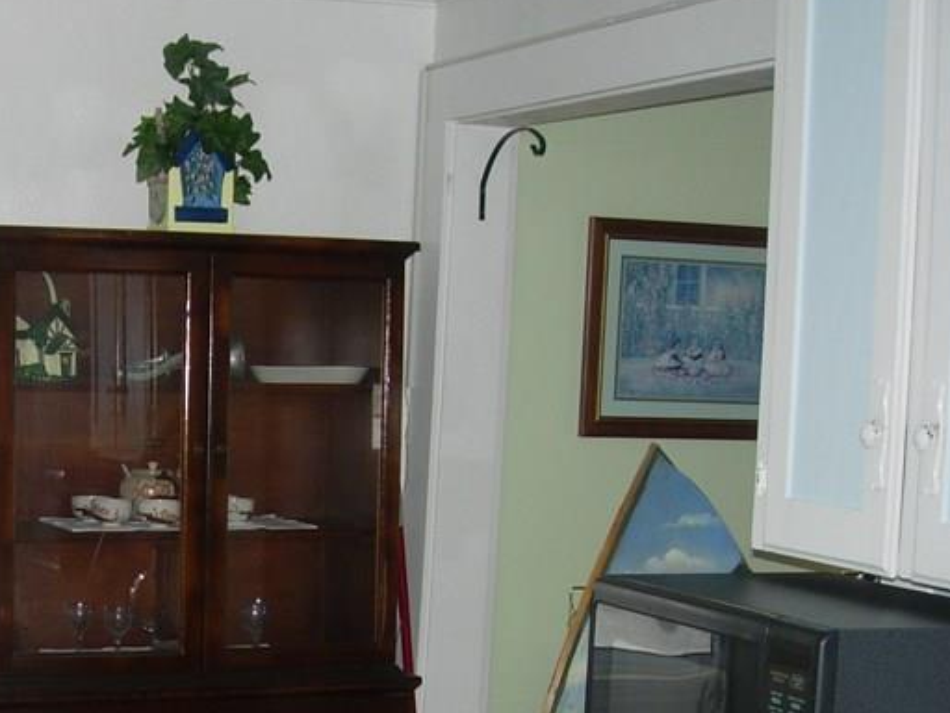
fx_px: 2086
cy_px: 687
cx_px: 161
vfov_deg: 18.9
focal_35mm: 76
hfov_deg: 25.1
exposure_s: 1/64
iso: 79
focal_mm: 7.8
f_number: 2.8
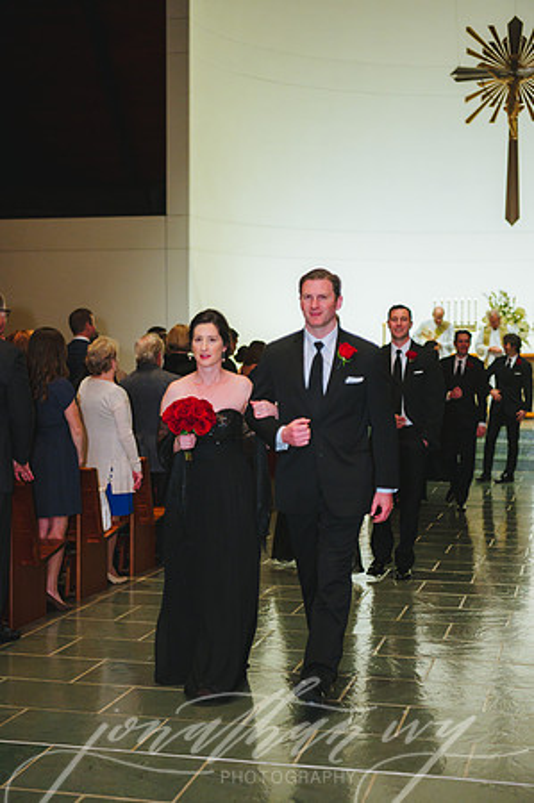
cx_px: 267
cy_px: 402
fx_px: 1249
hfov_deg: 24.1
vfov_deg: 35.7
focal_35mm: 56
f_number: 2.8
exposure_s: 1/500
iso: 2500
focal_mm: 56
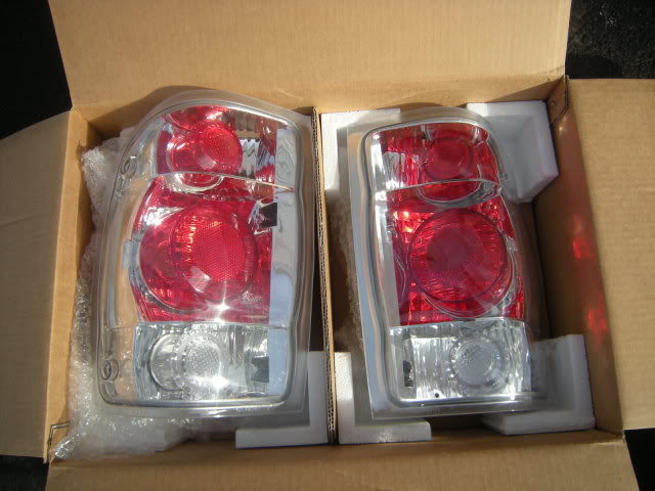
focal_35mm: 28
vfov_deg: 49.7
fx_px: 530
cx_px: 328
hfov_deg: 63.4
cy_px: 246
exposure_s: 1/144
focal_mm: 4.7
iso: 64
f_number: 5.6
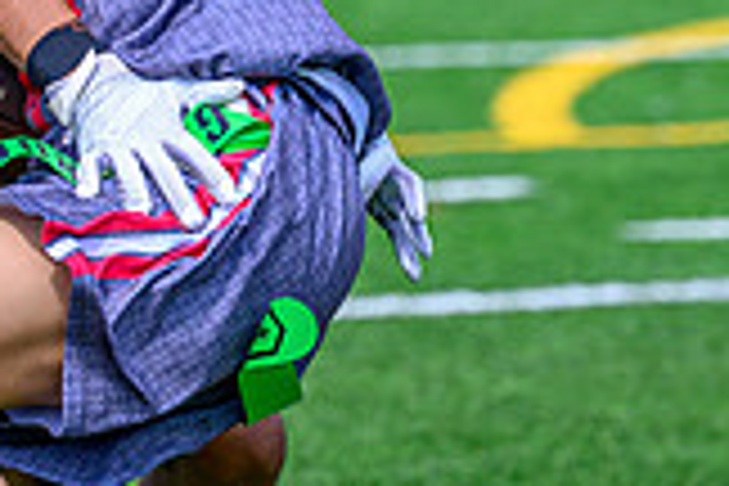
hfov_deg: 2.9
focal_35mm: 700
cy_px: -161
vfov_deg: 2.0
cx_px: -79
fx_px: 14174
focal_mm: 145
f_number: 4
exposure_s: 1/1600
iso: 250
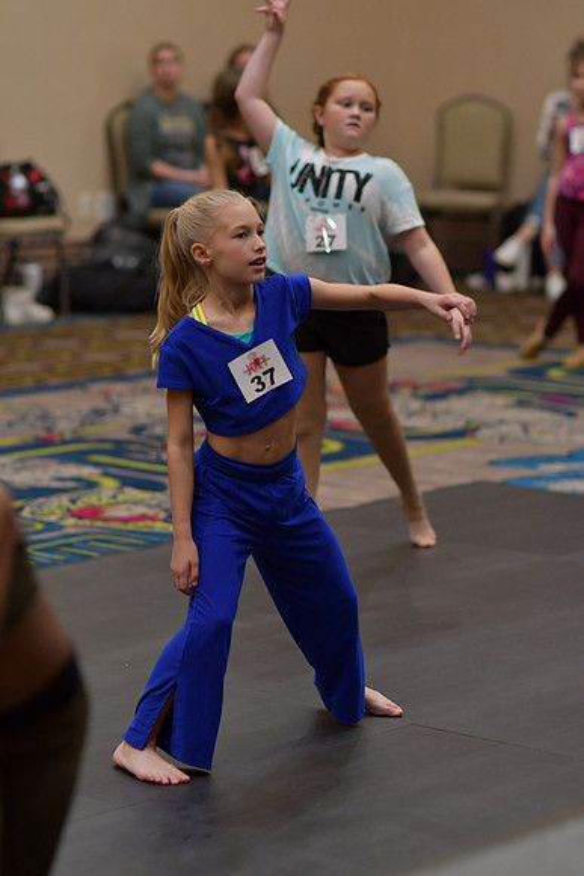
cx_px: 292
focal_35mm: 127
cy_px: 438
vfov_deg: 16.1
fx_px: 3088
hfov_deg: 10.8
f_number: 2
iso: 1250
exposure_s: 1/800
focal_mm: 85
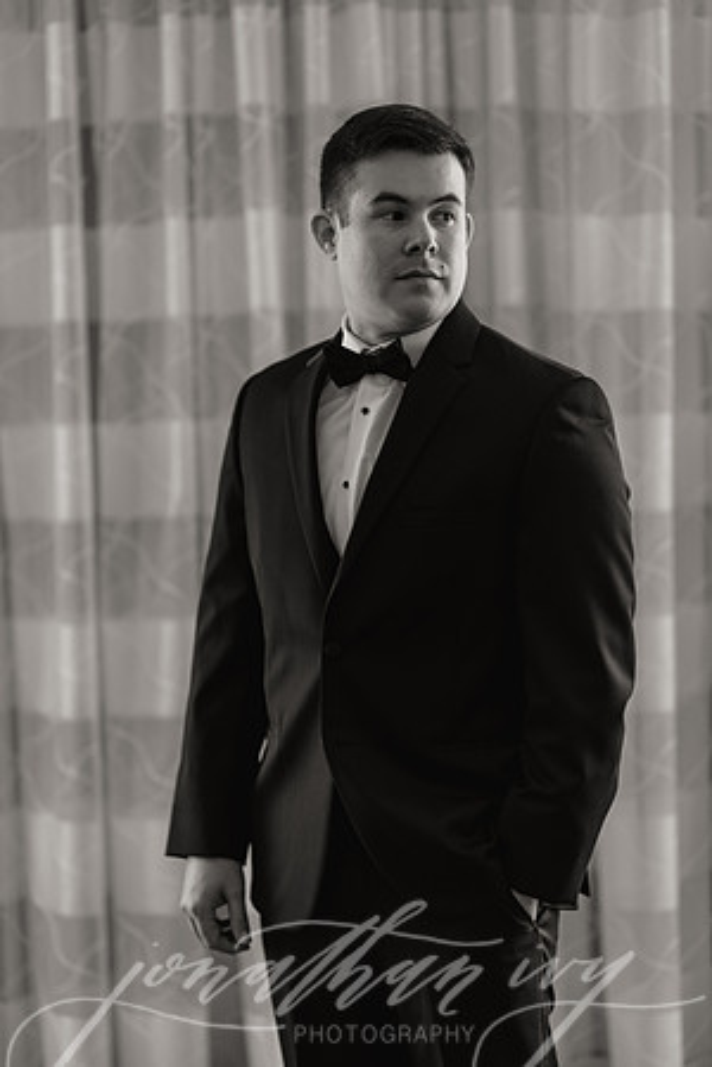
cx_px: 356
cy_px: 534
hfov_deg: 16.1
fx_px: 2521
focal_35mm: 85
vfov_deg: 23.9
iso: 800
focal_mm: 85
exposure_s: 1/160
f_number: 2.2
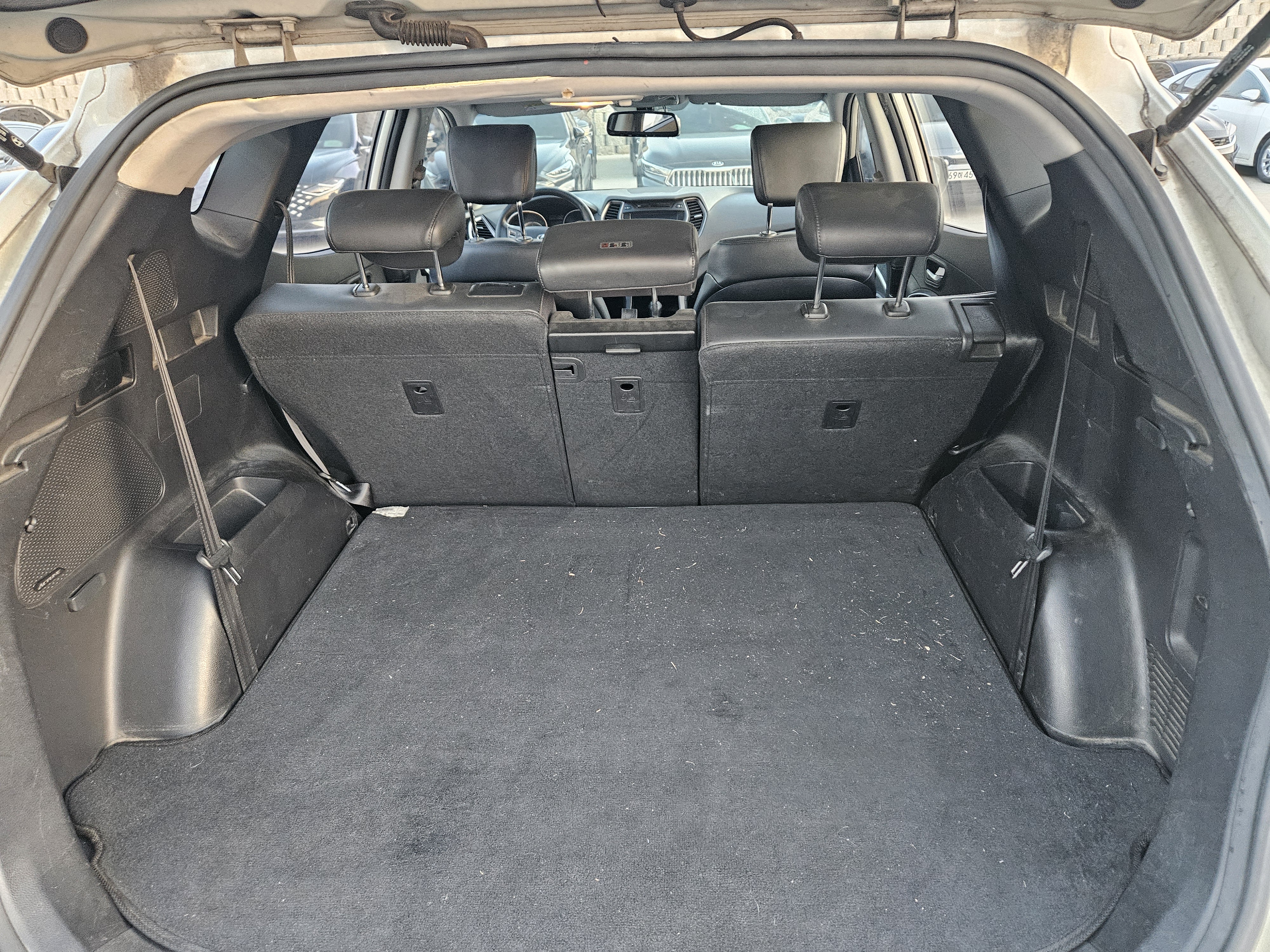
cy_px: 476
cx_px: 635
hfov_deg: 73.9
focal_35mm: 23
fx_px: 844
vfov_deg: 58.9
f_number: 1.8
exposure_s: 1/120
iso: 800
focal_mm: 5.4
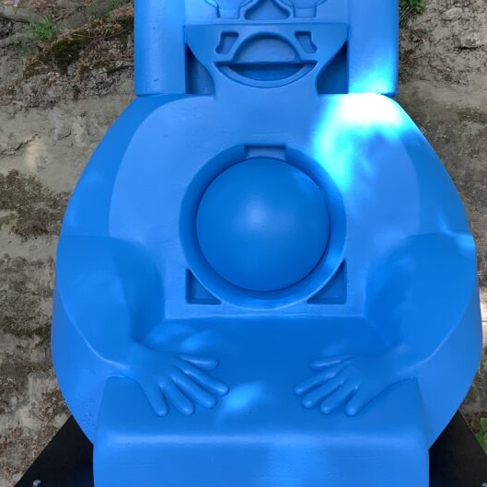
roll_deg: -1.6
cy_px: 191
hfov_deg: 32.1
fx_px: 844
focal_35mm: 53
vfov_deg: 32.1
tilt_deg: -3.7
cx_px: 281
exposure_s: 1/120
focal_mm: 3.3
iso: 32
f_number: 2.4
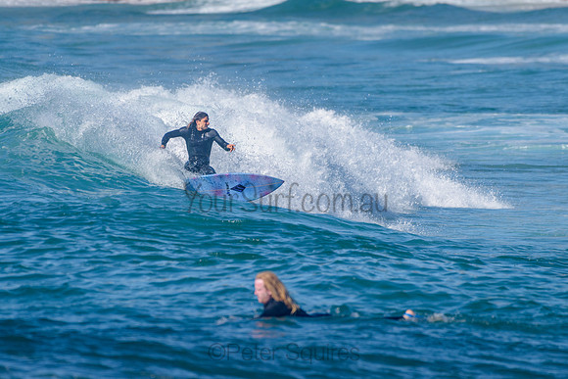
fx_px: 9670
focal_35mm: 613
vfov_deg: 2.2
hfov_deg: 3.4
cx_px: 282
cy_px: 147
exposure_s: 1/2000
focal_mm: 500
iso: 140
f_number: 5.6
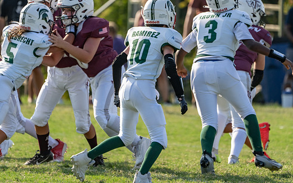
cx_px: 164
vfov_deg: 2.3
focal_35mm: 581
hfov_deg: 3.6
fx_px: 4638
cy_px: 79
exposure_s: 1/1000
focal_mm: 400
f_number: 5.6
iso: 250
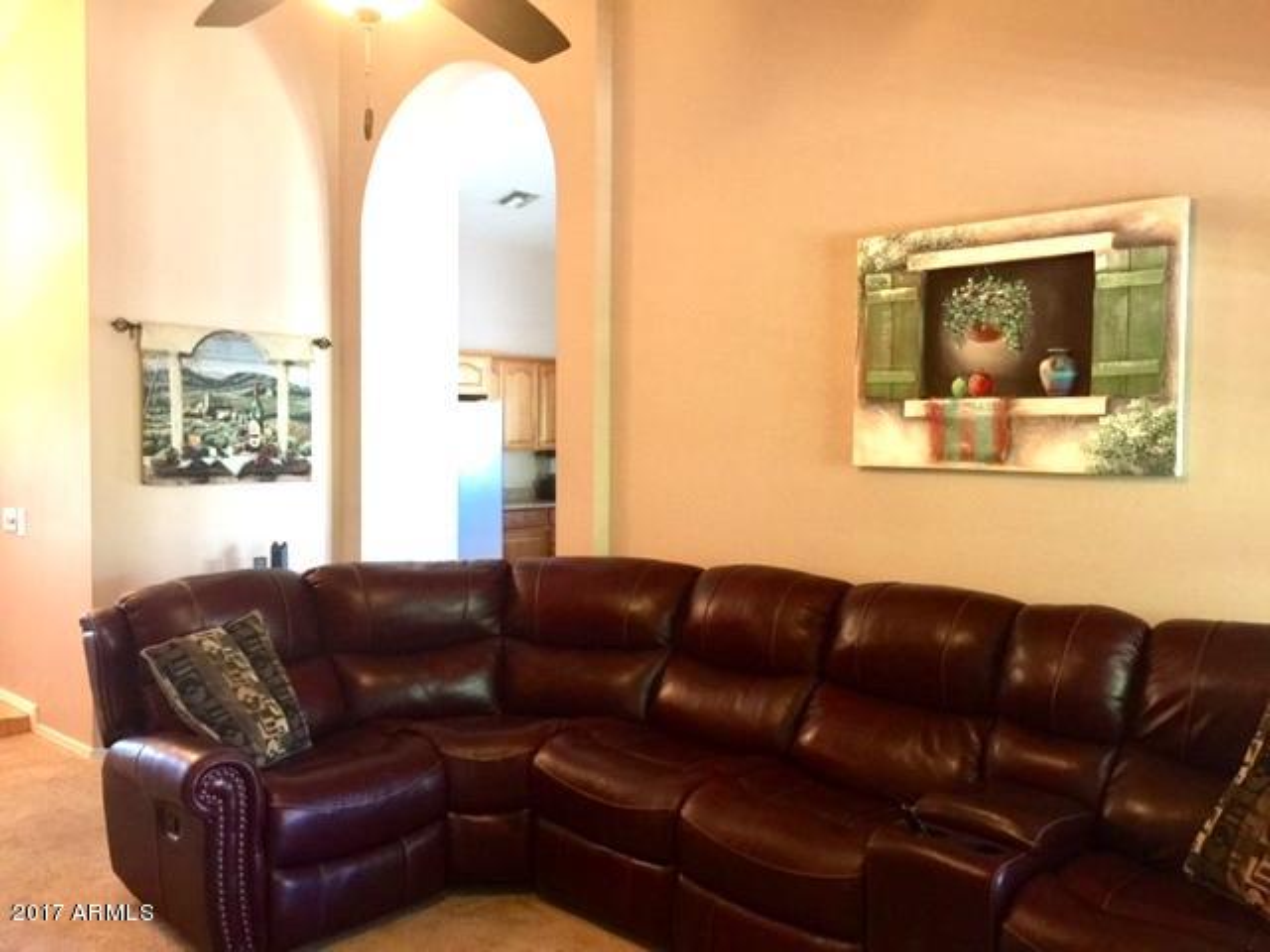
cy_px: 476
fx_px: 1064
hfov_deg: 61.7
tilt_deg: -2.6
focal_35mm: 29
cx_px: 635
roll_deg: -0.2
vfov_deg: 48.2
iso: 125
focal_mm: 4.15
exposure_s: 1/15
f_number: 2.2
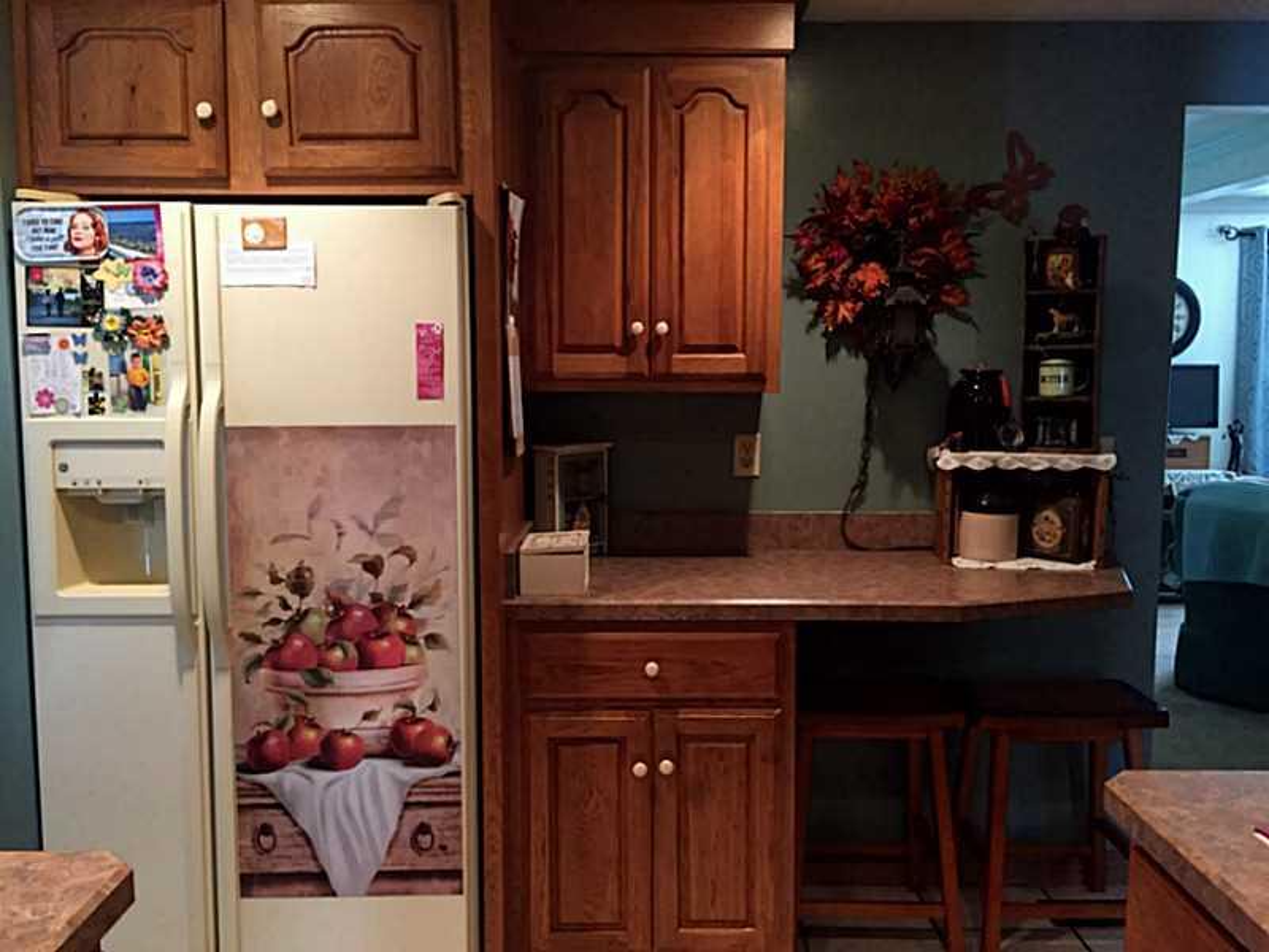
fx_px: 1063
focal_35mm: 29
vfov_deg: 48.2
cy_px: 476
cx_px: 634
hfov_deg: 61.7
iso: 200
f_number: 2.2
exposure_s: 1/30
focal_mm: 4.15
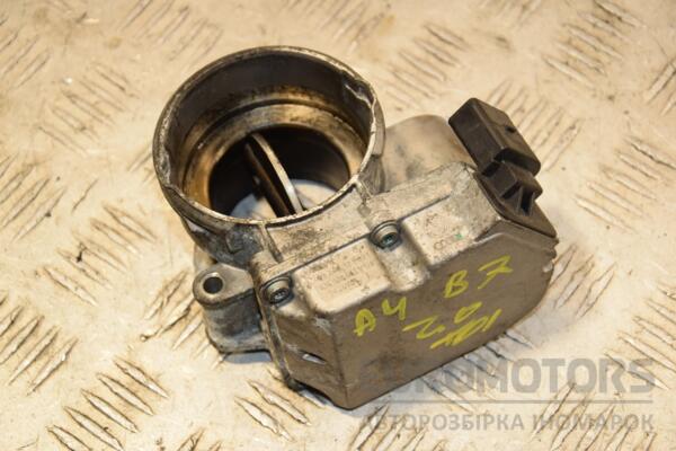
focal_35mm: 99
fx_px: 1859
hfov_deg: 20.6
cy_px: 226
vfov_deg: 13.8
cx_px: 338
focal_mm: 66
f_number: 6.3
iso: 800
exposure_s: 1/200
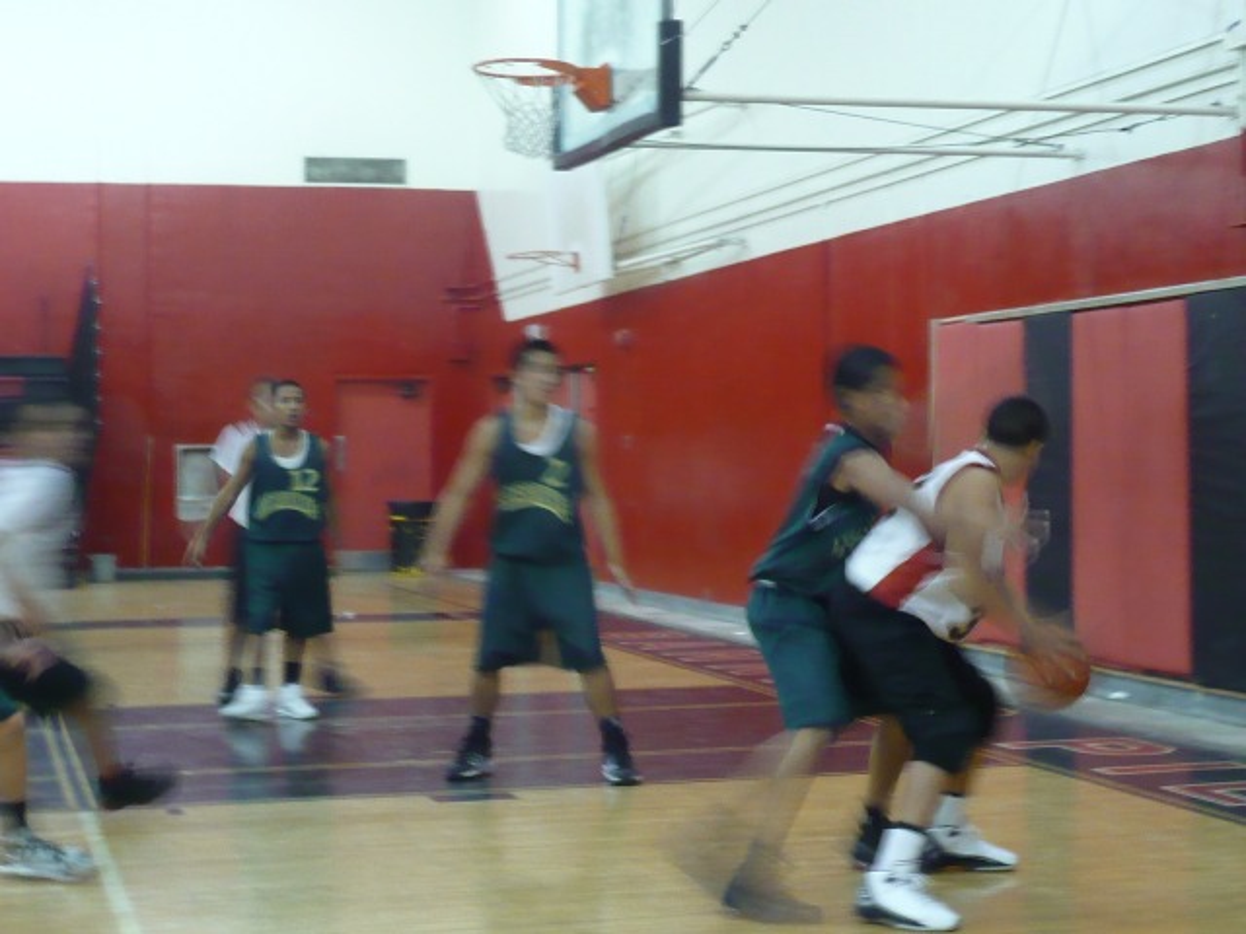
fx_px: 2448
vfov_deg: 21.6
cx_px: 623
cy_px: 467
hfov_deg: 28.6
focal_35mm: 68
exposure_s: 1/8
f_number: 3.2
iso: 200
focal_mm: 7.5
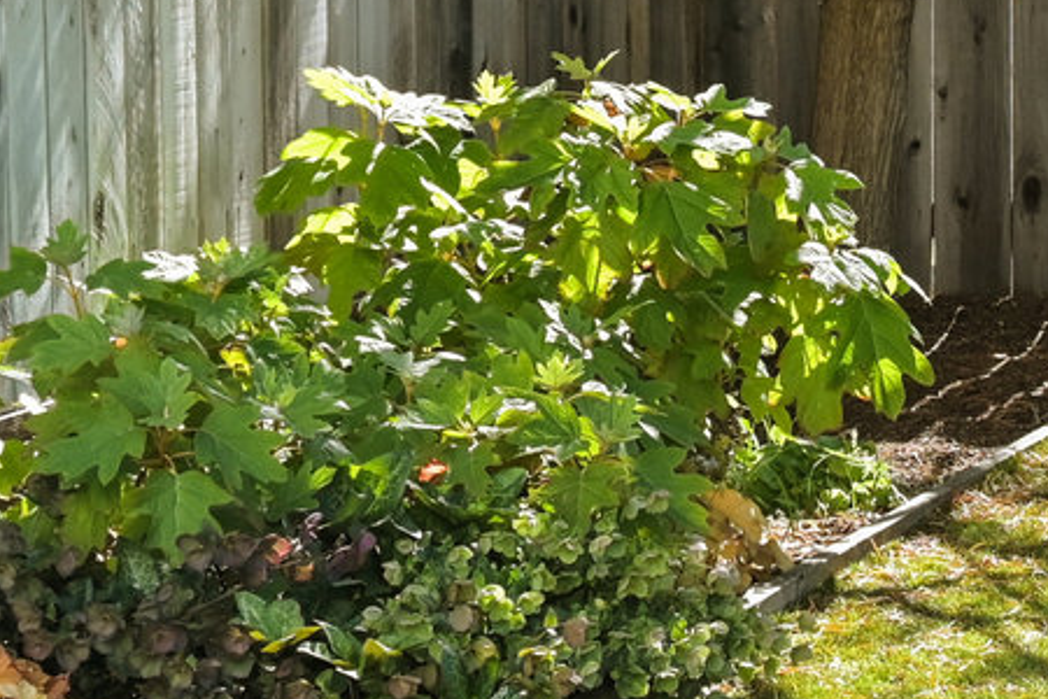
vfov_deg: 5.9
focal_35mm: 231
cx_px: 1395
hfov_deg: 8.8
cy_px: 176
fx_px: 6724
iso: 400
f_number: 5.6
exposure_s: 1/1000
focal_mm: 52
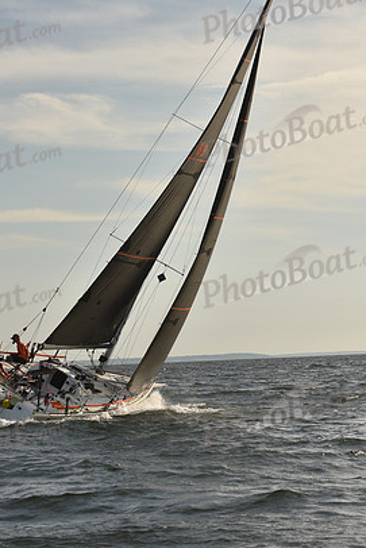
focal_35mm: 100
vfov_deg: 20.4
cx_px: 132
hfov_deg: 13.7
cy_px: 223
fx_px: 1524
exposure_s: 1/1000
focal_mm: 70
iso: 250
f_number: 5.6
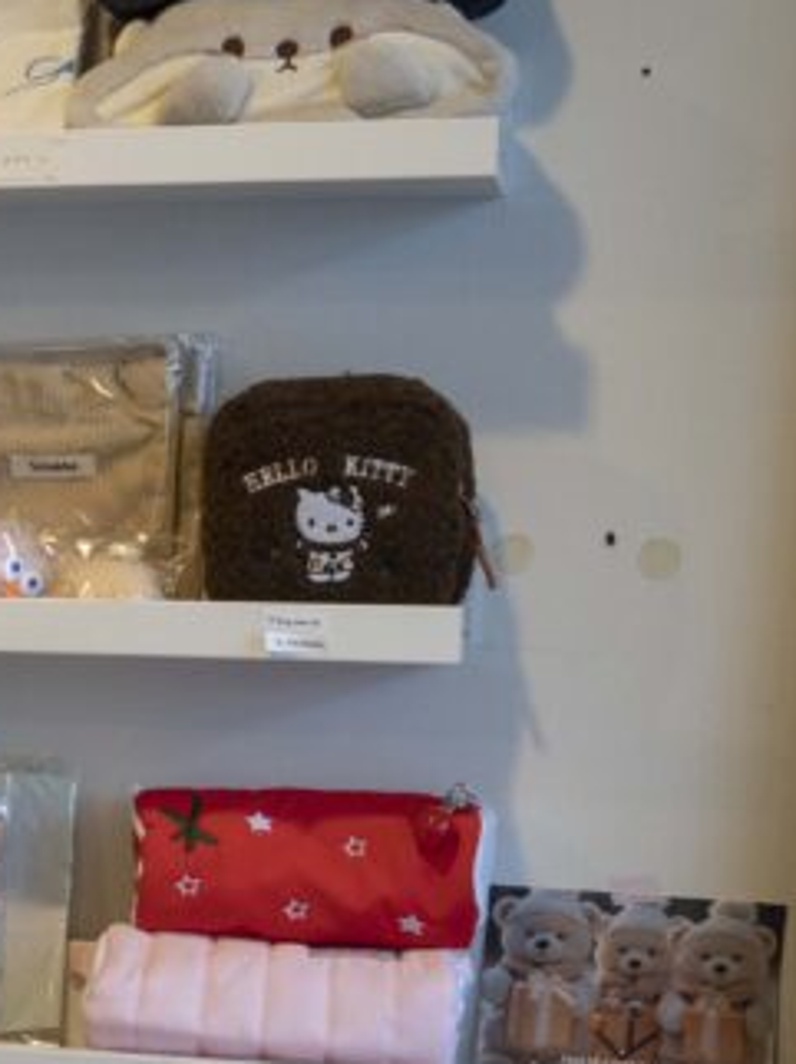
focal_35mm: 101
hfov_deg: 13.3
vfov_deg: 19.1
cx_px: -575
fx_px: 3101
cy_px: 960
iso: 2500
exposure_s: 1/160
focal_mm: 33
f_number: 4.5
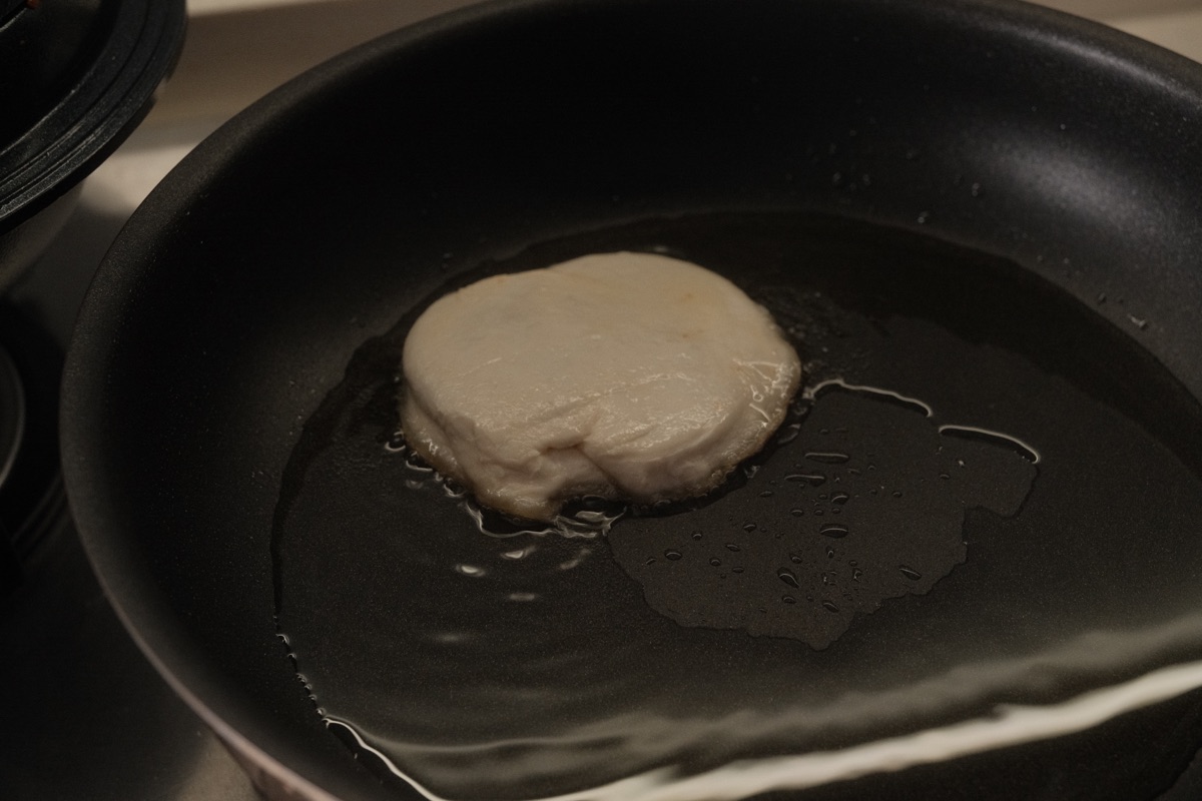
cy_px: 400
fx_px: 1603
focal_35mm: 48
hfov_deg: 41.1
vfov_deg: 28.1
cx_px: 601
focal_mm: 31.9
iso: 1600
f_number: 5
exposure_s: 1/160
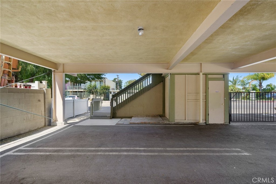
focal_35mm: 17
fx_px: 130
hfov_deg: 93.3
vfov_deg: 70.4
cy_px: 92
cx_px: 138
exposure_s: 1/50
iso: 640
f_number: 5
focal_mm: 17
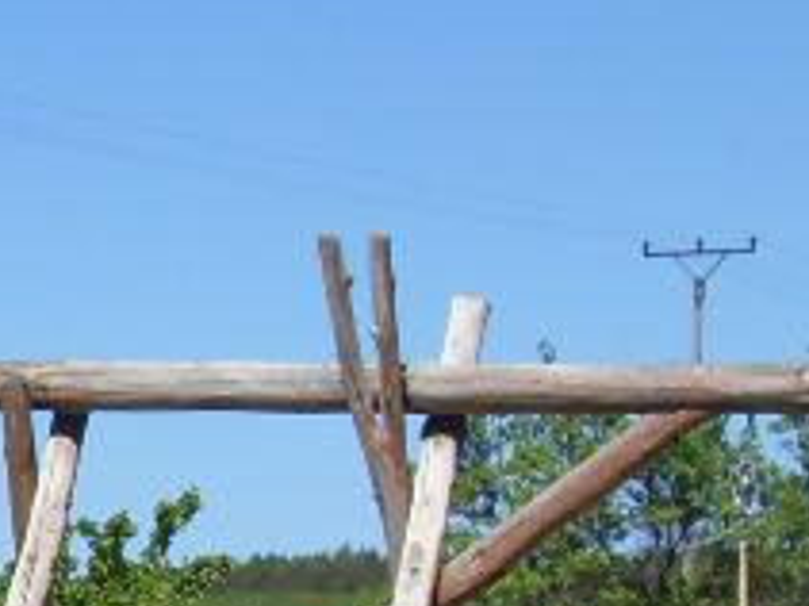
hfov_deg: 11.5
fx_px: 3971
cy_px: 782
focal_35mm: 170
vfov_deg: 8.6
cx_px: 46
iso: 80
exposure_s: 1/350
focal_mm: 6.3
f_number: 7
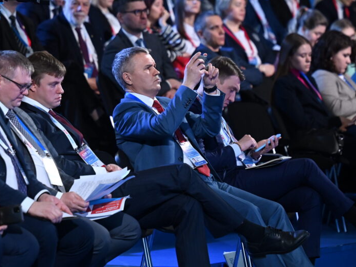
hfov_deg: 6.7
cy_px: 98
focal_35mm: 297
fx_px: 3053
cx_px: 173
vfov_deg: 5.0
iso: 2000
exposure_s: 1/250
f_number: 2.8
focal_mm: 140
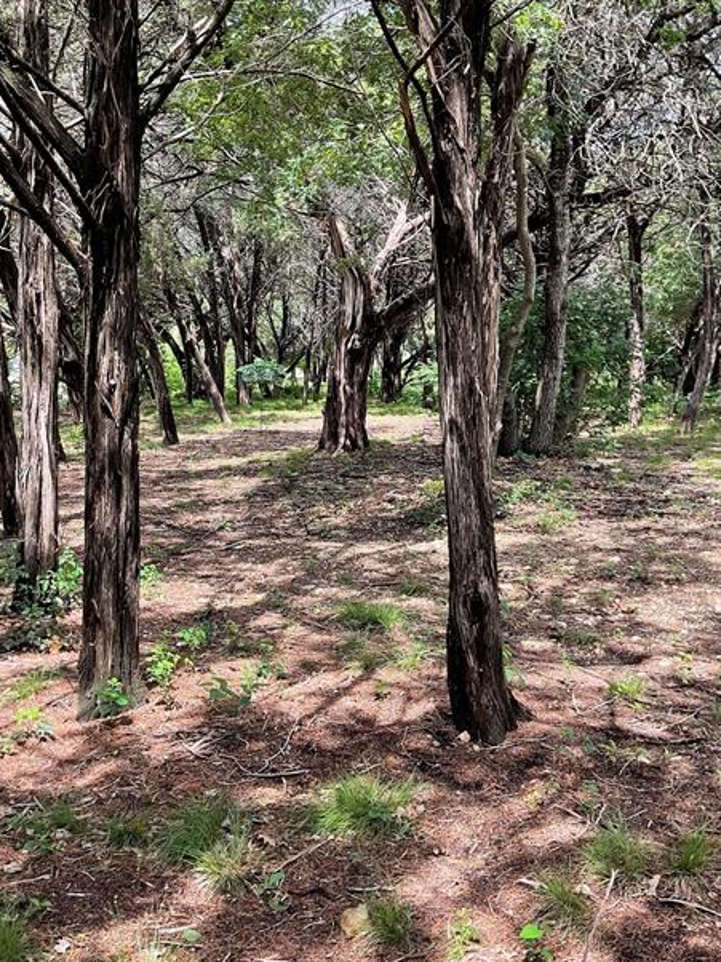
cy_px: 443
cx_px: 368
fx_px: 1028
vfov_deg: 50.1
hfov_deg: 38.6
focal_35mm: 37
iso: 16
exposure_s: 1/185
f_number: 1.8
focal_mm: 3
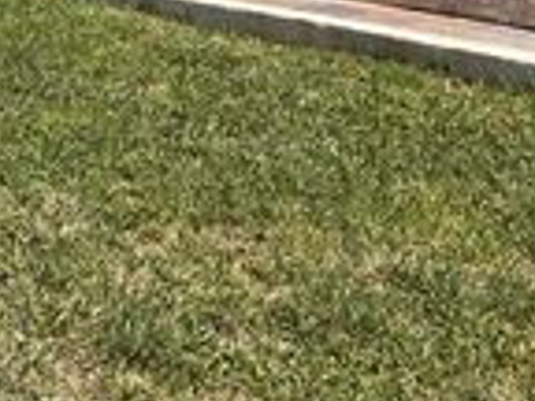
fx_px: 1561
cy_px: -280
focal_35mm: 101
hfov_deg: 17.0
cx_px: -334
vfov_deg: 13.4
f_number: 1.8
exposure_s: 1/2227
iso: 16
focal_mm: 3
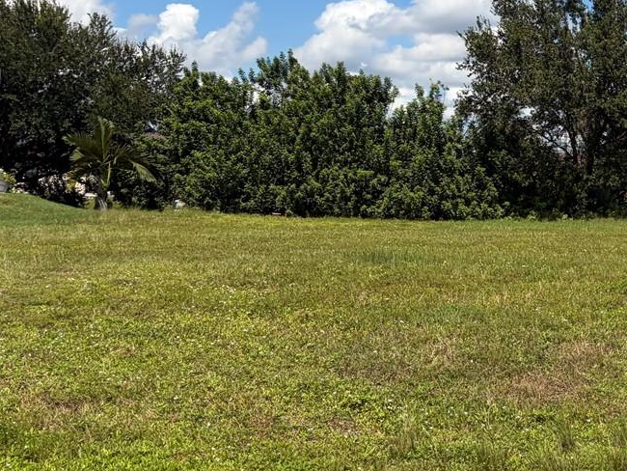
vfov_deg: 22.5
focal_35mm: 64
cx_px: 766
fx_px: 1160
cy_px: 76
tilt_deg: +4.8
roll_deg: +2.2
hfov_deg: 26.6
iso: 50
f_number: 1.6
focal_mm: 5.96
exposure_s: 1/4950
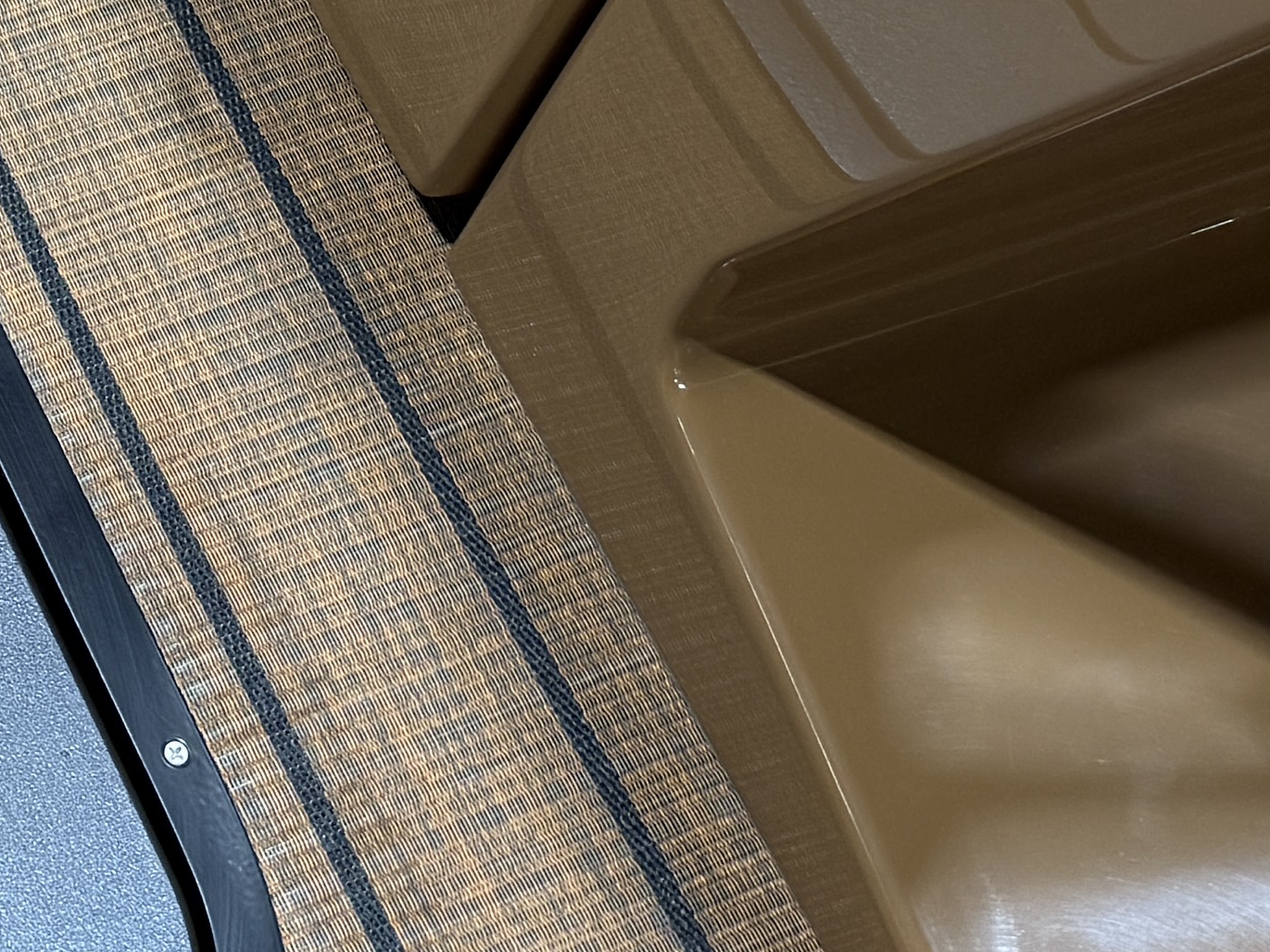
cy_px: -211
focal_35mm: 100
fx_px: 3669
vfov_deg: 14.3
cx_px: -546
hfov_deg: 17.9
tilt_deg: -55.5
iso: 200
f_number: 1.78
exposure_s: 1/120
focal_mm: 6.76
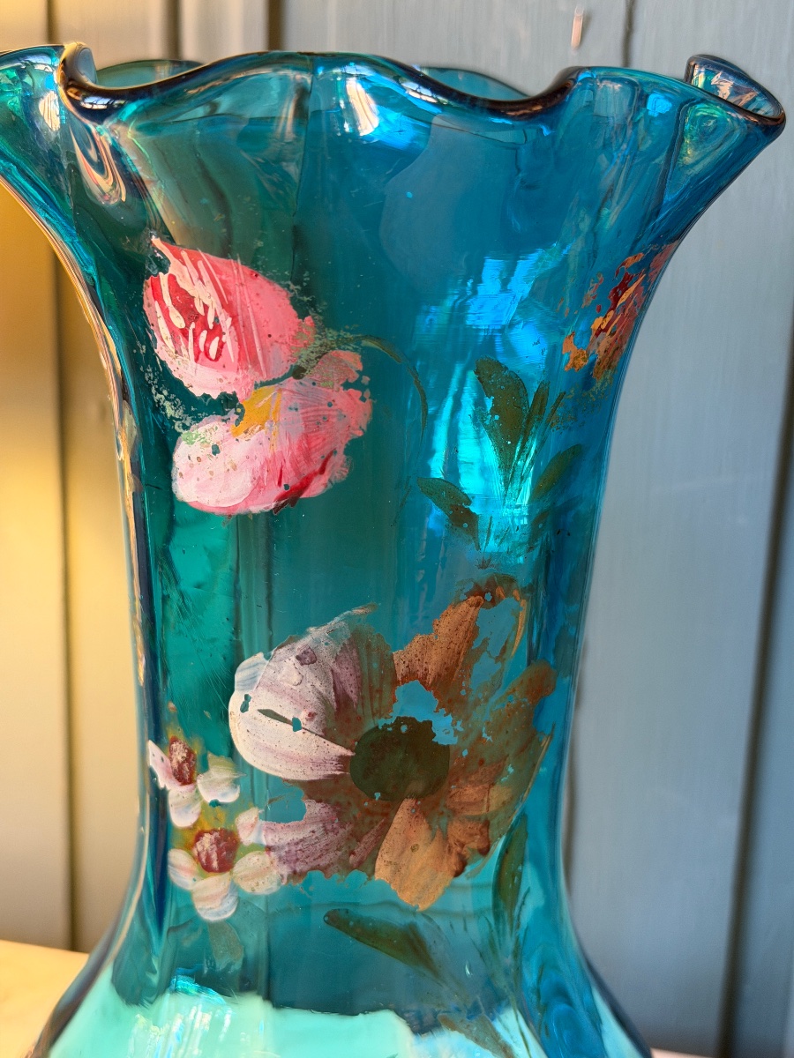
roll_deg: -1.4
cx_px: 397
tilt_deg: -15.8
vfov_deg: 39.7
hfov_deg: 30.3
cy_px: 529
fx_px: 1468
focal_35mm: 48
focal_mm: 6.76
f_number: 1.78
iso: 250
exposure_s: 1/60
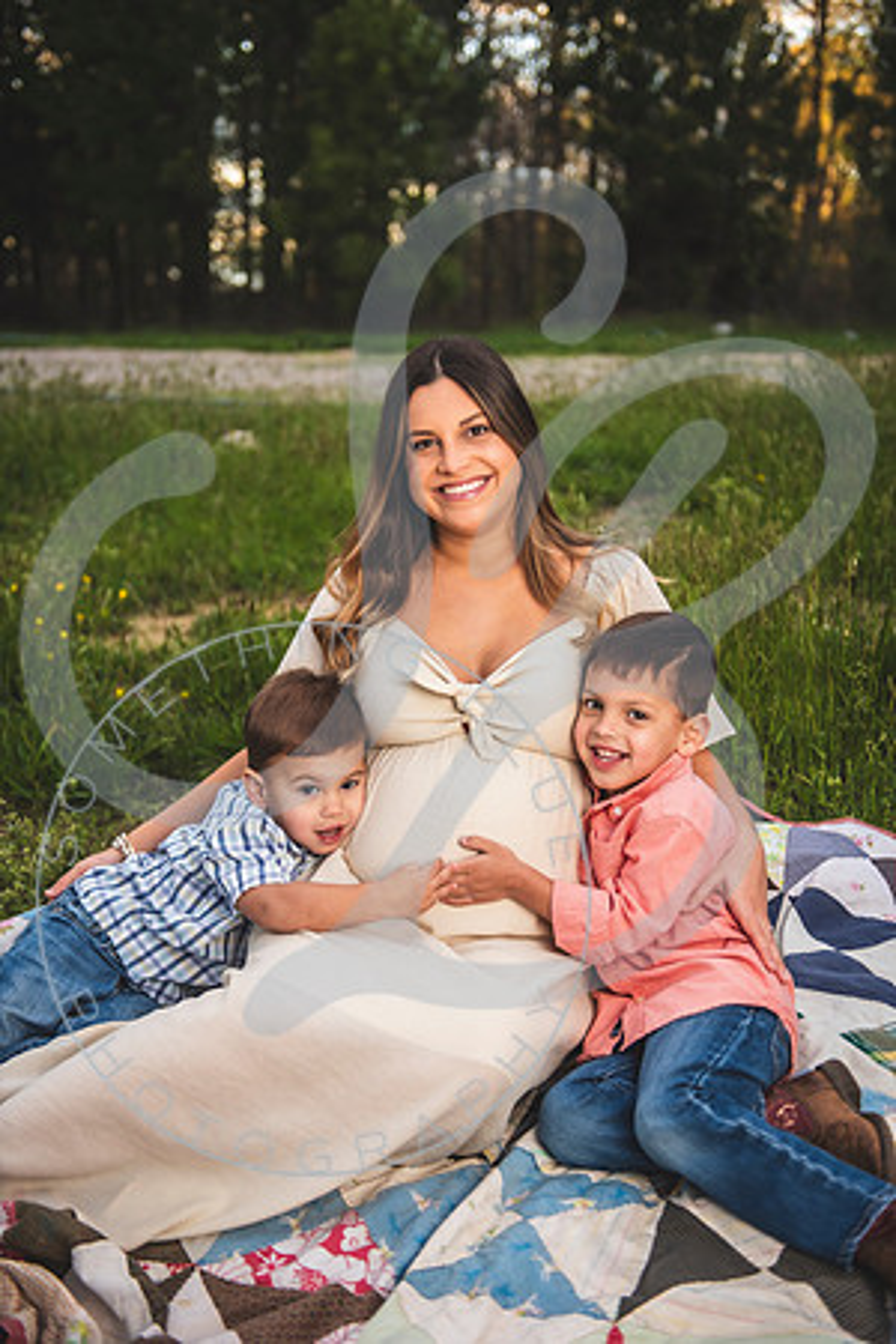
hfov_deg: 30.5
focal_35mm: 44
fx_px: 1643
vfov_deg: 44.5
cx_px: 448
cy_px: 672
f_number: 2.8
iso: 100
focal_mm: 44
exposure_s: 1/250
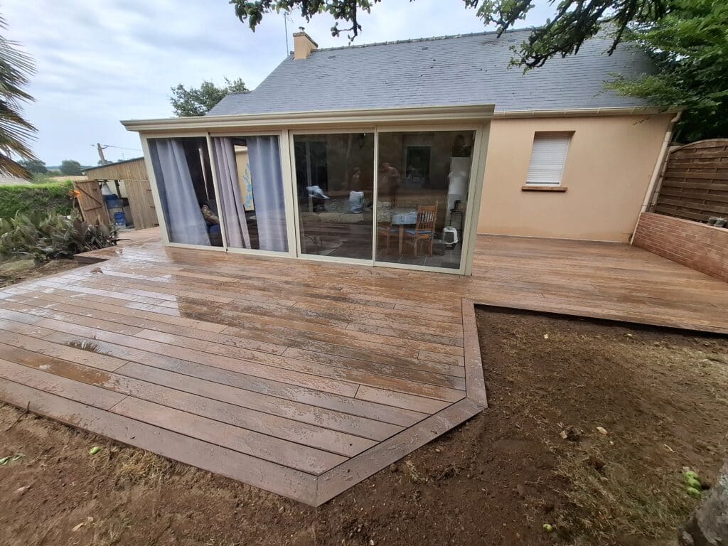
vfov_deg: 89.9
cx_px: 364
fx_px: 273
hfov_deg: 106.2
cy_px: 273
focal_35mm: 13
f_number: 2.2
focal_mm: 1.74
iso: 40
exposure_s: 1/383
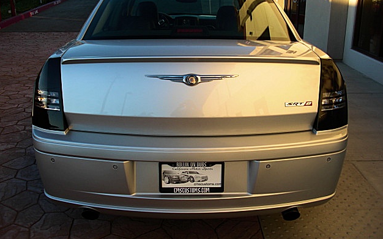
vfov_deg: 32.7
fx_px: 407
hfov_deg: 50.4
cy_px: 105
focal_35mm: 39
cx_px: 192
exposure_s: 1/200
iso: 50
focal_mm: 6.3
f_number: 2.8
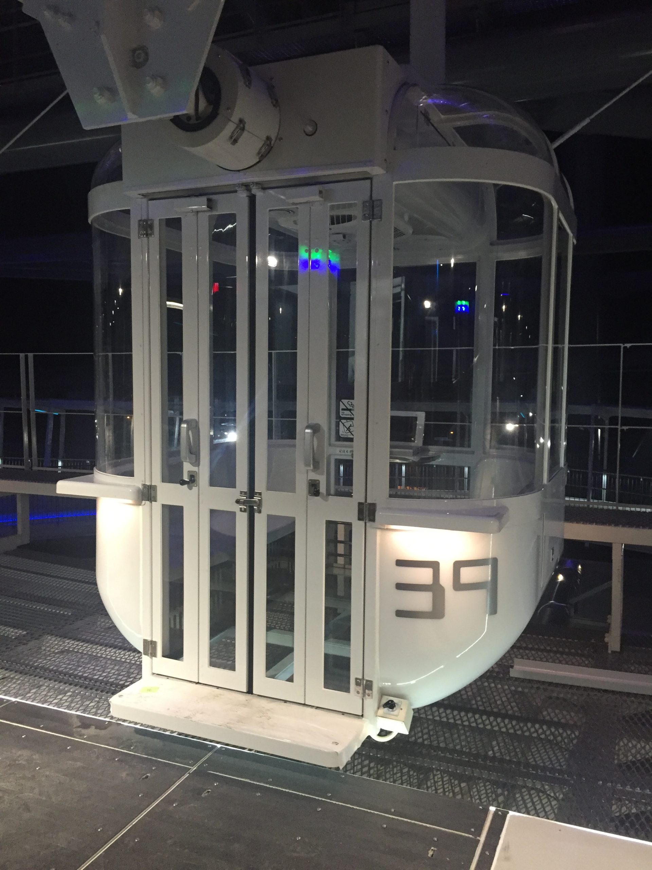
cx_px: 326
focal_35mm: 29
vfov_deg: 61.7
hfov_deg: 48.2
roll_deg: +0.1
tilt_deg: -5.1
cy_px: 435
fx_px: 728
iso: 160
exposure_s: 1/30
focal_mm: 4.15
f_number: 2.2
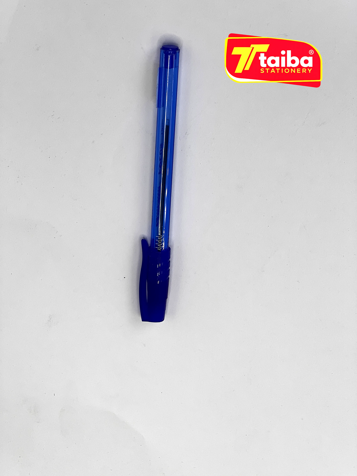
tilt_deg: -72.1
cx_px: 178
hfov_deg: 19.1
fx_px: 1059
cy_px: 238
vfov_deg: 25.3
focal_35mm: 77
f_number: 2.8
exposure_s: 1/358
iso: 32
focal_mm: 9
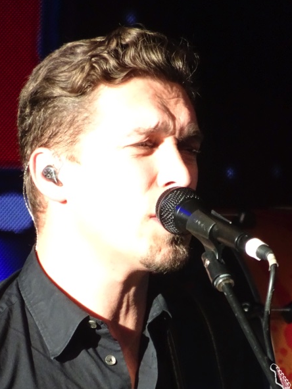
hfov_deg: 1.4
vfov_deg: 1.9
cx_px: 153
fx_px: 11821
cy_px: 268
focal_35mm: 1051
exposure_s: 1/250
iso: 800
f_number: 6.3
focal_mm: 122.7
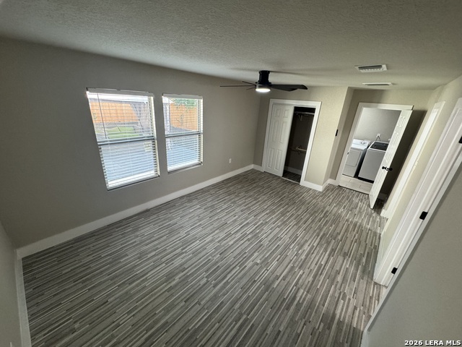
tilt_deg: -22.1
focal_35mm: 14
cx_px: 231
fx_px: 187
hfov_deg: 102.1
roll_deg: -4.7
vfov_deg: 85.7
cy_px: 174
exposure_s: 1/120
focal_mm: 2.22
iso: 250
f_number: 2.2
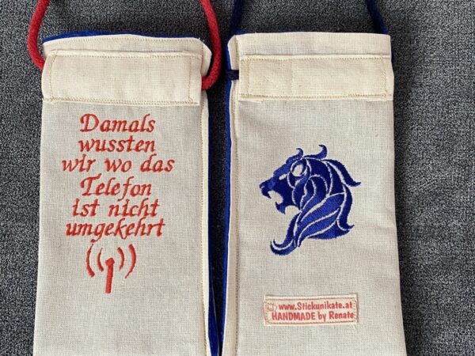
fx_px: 357
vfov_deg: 53.1
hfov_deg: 67.3
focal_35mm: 26
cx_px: 238
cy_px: 178
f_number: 1.8
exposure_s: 1/60
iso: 160
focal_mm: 4.25
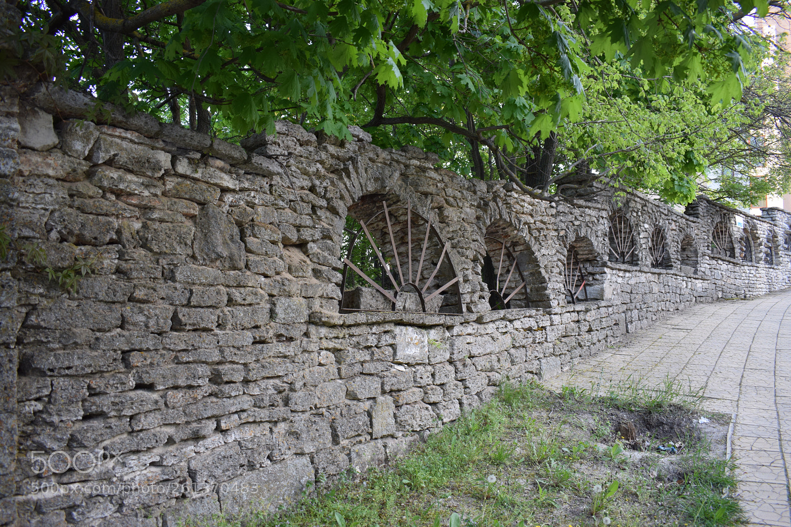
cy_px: 264
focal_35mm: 27
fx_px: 593
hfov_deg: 67.4
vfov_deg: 47.9
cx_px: 396
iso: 400
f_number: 4.5
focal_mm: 18
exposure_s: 1/80
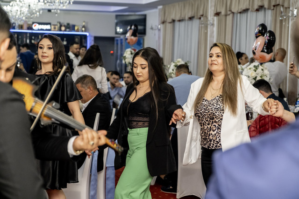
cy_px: 100
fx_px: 689
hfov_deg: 24.5
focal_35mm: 83
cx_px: 150
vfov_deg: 16.5
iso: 1250
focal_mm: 55
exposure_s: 1/160
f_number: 2.8
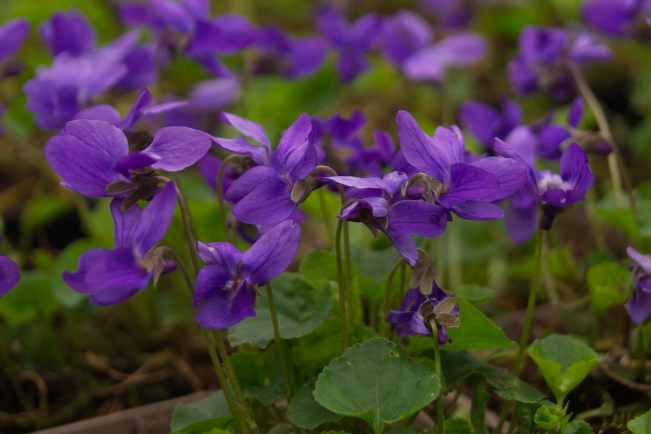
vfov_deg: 16.6
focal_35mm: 82
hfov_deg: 24.6
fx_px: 1492
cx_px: 326
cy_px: 217
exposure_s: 1/100
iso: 320
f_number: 5.6
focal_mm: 55
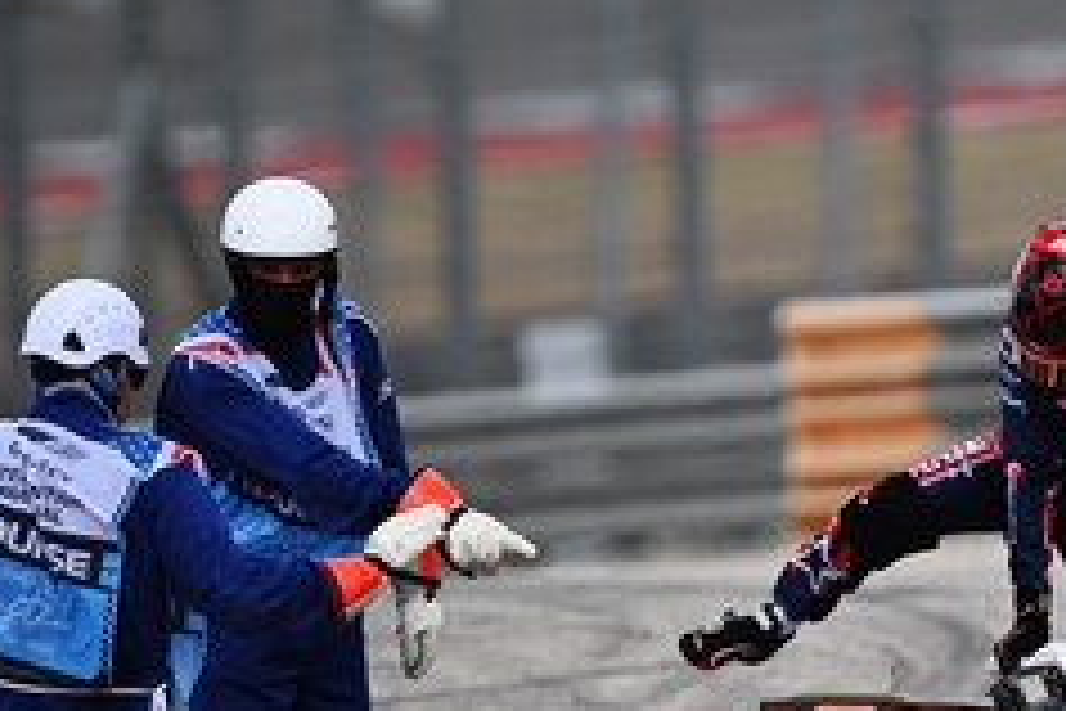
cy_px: 614
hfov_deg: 1.2
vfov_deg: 0.8
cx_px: 877
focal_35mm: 1708
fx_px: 50572
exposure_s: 1/500
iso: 64
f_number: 4
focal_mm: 600
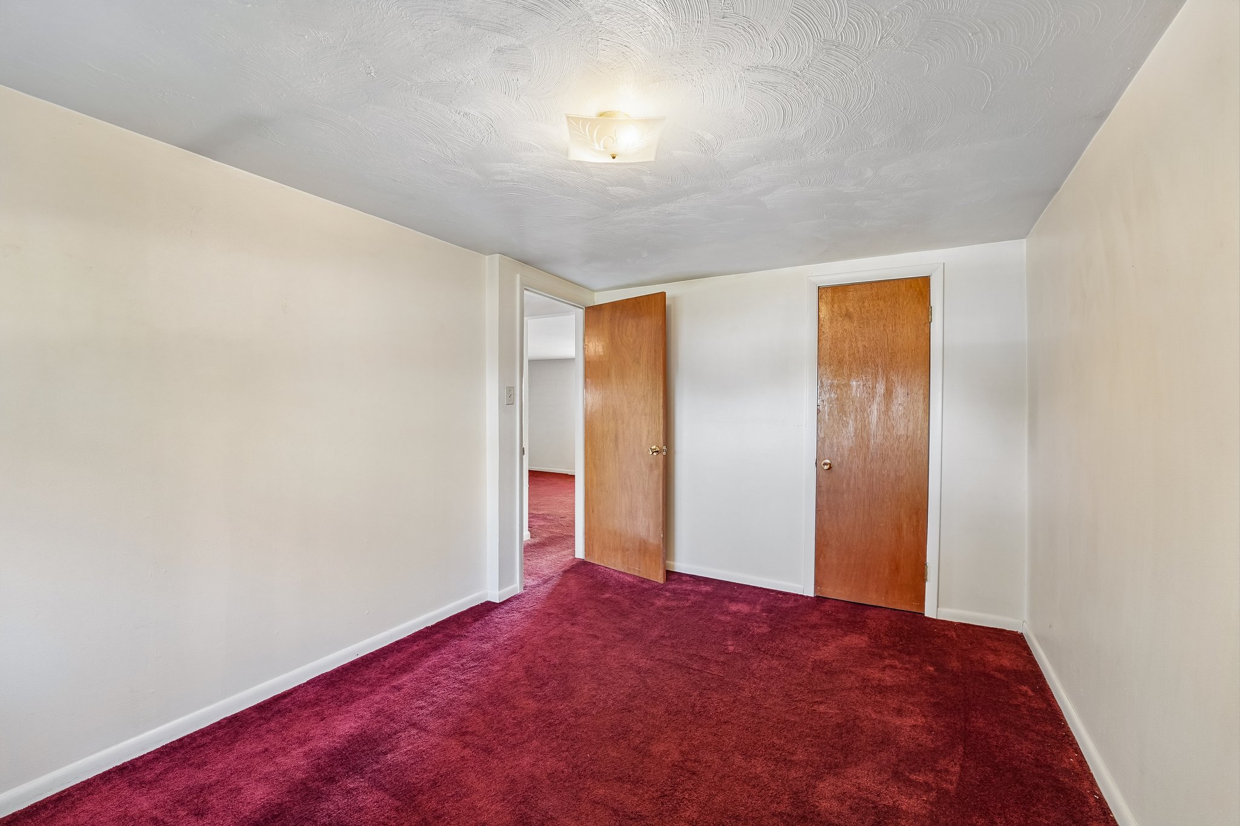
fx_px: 482
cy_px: 413
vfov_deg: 81.2
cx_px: 620
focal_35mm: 14
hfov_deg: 104.3
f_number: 8
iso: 400
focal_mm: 14
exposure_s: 1/4
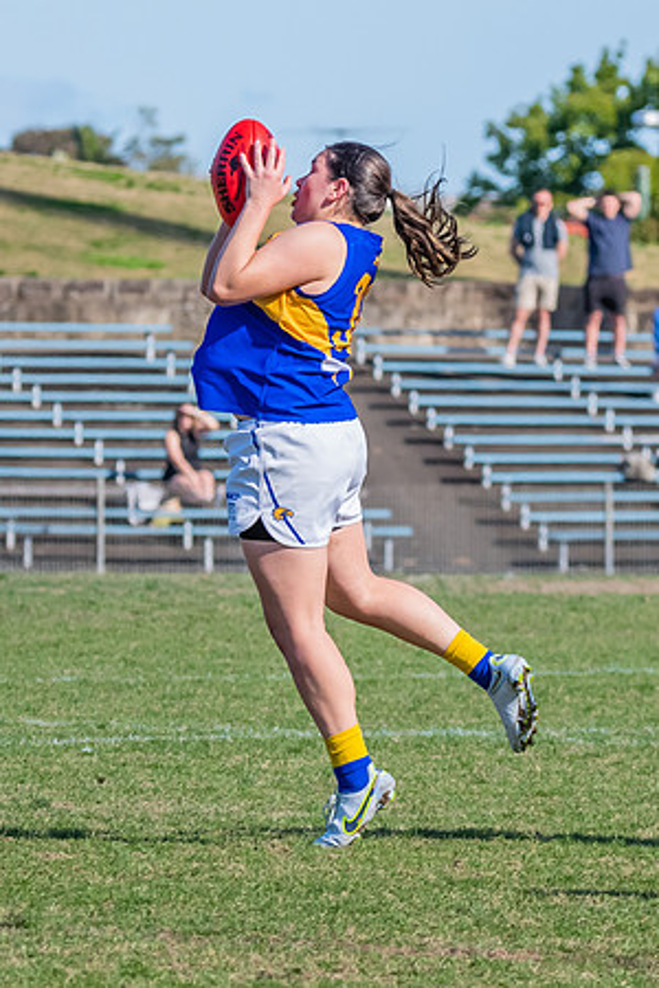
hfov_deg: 2.4
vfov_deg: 3.6
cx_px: 285
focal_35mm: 568
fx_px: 15603
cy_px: 392
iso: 800
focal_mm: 210
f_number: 10
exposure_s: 1/1600
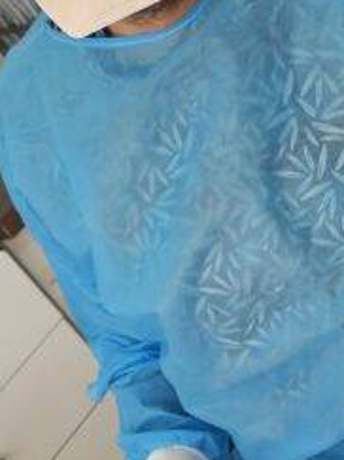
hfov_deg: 15.1
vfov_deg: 20.0
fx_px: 1286
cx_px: 302
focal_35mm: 97
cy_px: 377
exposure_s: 1/100
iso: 125
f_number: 1.7
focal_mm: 6.3
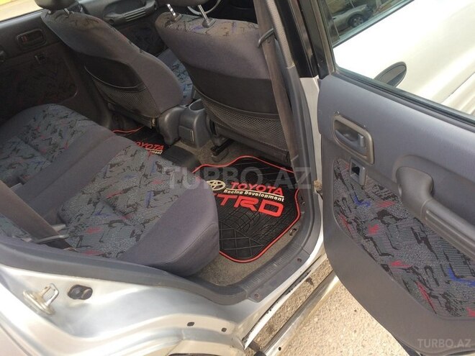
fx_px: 398
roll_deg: +12.5
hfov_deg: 61.7
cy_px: 178
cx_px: 238
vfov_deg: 48.2
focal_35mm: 29
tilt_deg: -37.1
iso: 64
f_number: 2.2
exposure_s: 1/100
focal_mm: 4.15
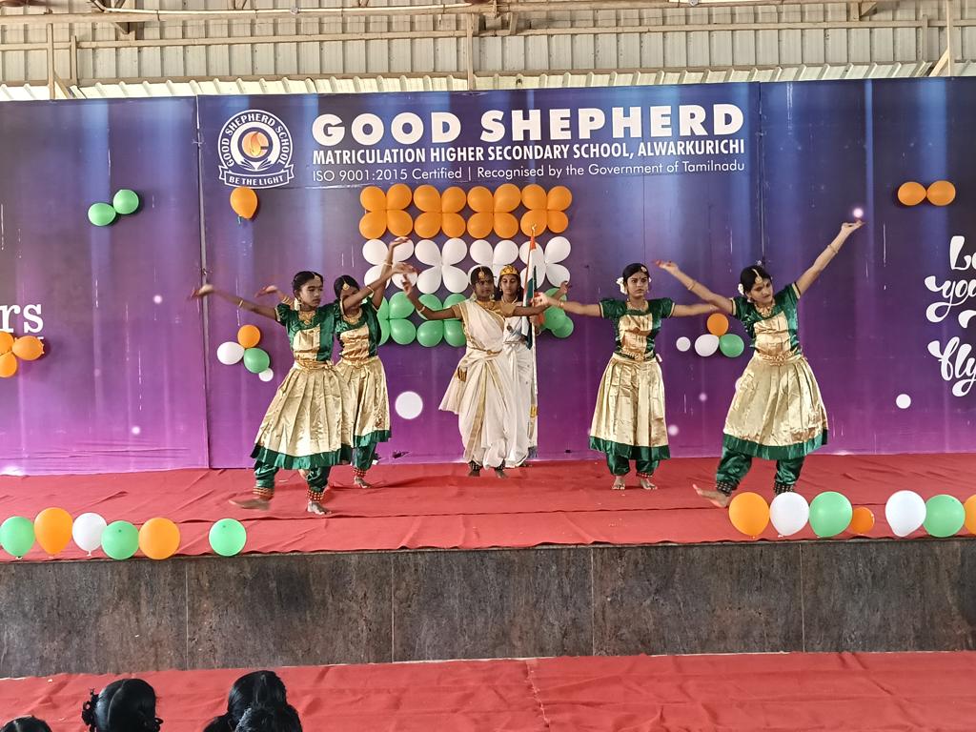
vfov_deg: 30.9
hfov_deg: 40.4
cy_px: 366
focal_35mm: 47
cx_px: 488
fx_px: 1325
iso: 320
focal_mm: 3.98
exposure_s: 1/50
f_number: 1.8
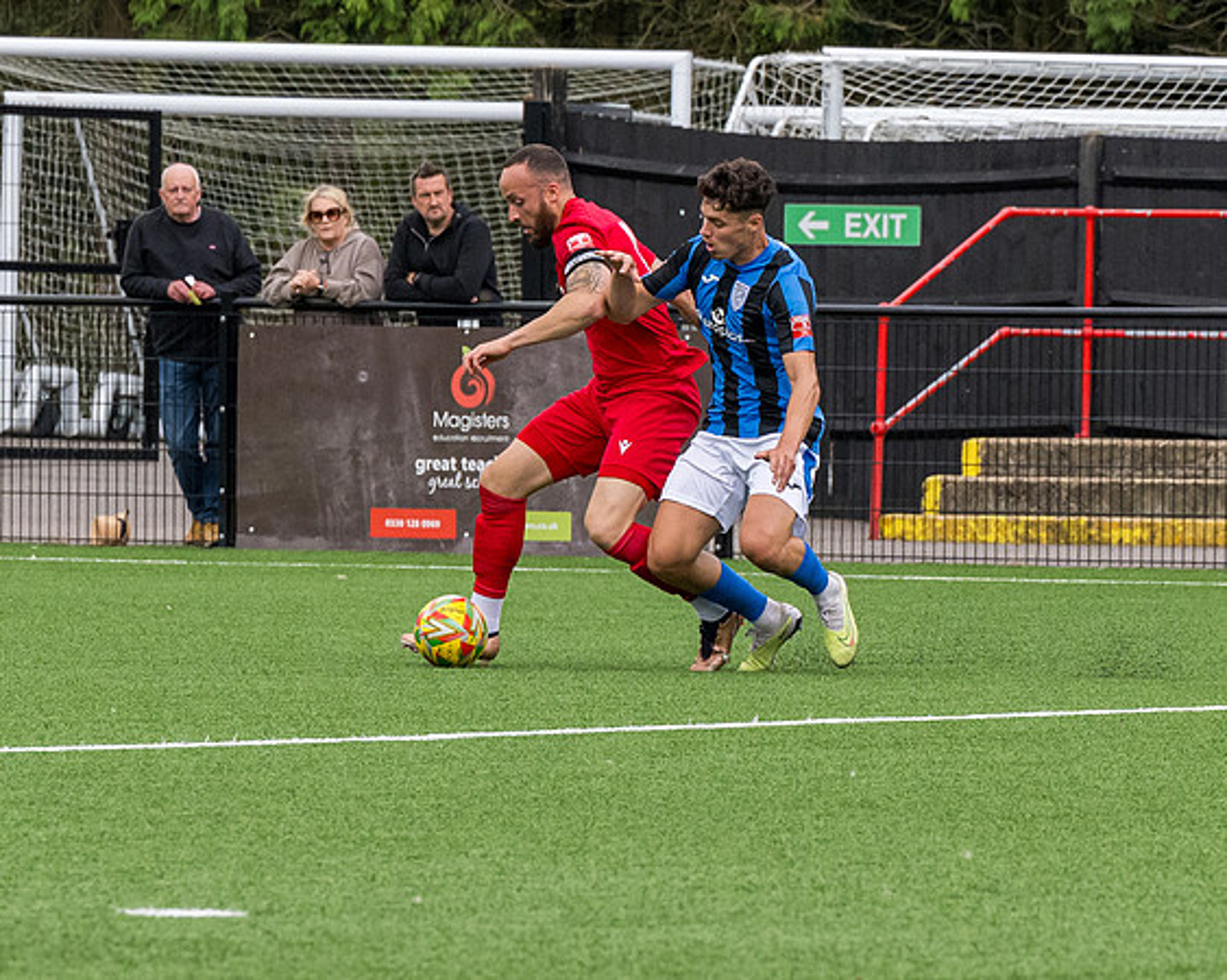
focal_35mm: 408
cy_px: 1001
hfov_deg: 4.7
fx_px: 14800
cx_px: 519
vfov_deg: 3.8
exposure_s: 1/3200
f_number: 5
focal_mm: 115
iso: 800
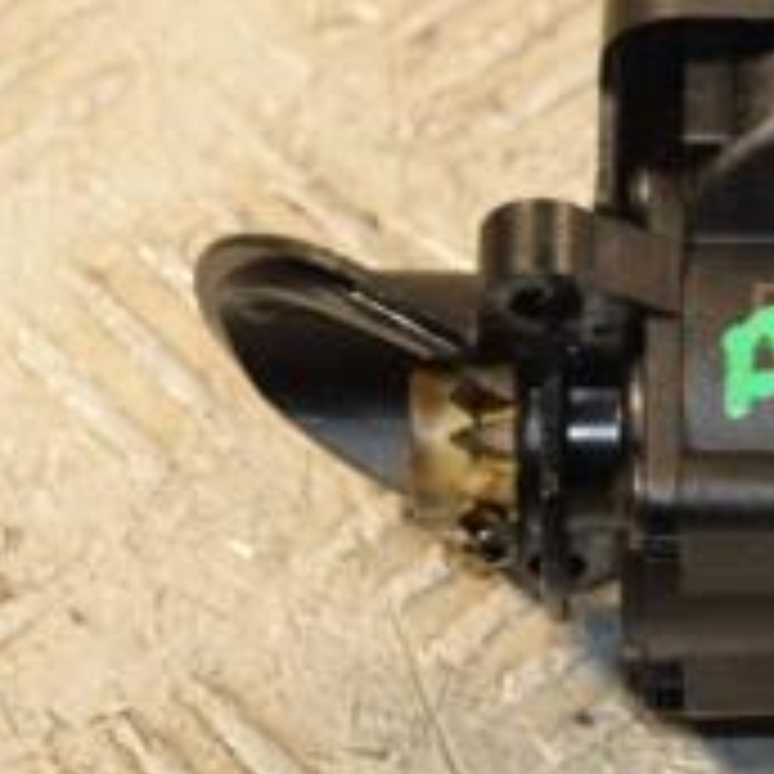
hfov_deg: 5.9
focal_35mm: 294
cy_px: 166
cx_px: 1008
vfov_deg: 6.0
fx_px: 7437
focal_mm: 66
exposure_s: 1/200
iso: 800
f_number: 5.3
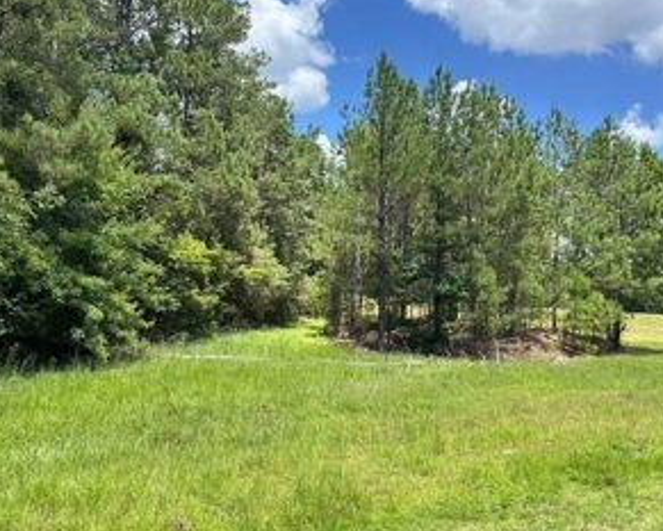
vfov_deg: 45.7
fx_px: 628
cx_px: 254
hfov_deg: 55.1
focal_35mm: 32
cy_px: 224
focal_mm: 5.7
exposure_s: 1/1488
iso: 50
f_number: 1.5
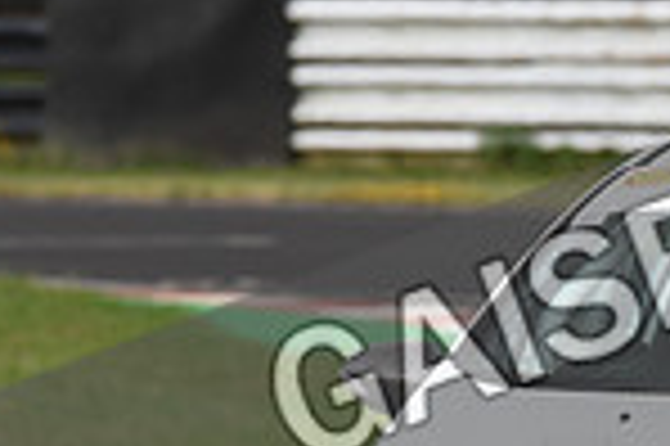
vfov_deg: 0.9
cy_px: 385
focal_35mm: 1483
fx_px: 27570
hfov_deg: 1.4
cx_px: 701
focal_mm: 380
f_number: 8
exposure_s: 1/1000
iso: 1600
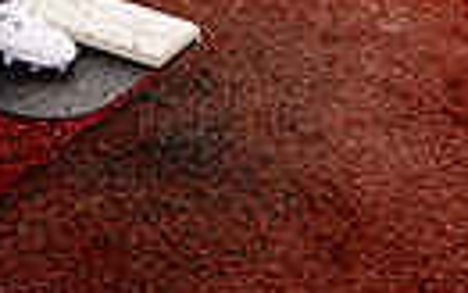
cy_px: -490
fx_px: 1569
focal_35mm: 123
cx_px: 11
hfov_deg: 16.6
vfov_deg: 9.2
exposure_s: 1/250
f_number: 5
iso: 125
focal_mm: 35
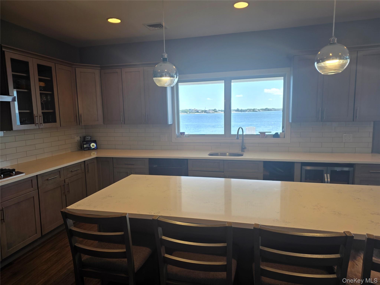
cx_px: 190
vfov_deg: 58.9
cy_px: 142
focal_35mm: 23
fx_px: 252
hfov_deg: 73.9
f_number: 1.7
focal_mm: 6.25
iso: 25
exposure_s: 1/96.1
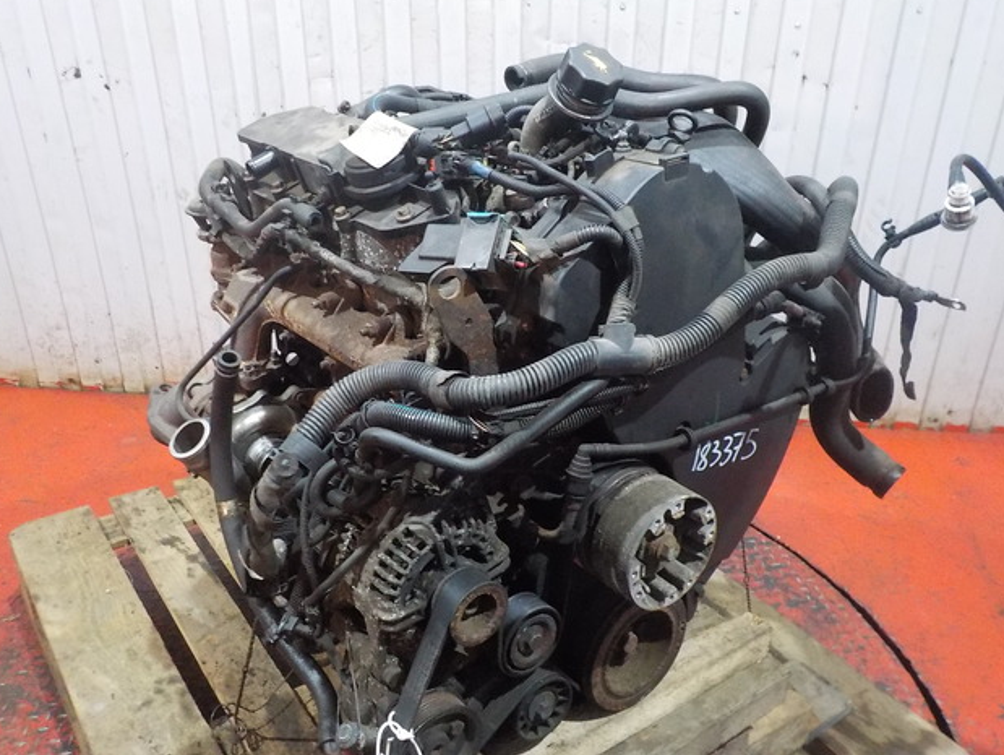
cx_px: 495
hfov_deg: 58.3
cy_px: 378
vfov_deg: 45.5
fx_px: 900
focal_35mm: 31
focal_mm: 4.1
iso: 800
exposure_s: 1/8
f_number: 3.3
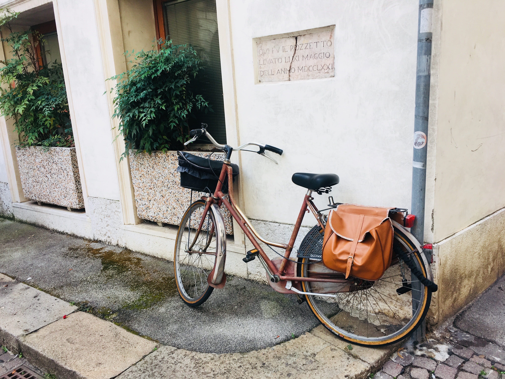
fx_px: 423
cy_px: 190
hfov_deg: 61.7
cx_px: 252
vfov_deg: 48.2
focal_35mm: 29
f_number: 2.2
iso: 25
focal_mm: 4.15
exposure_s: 1/105
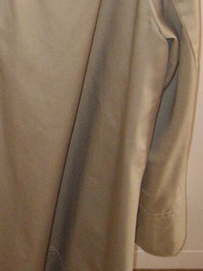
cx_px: -63
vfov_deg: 19.2
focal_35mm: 101
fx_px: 790
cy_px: 49
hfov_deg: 14.0
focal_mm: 7.9
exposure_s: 1/40
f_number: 2.8
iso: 400
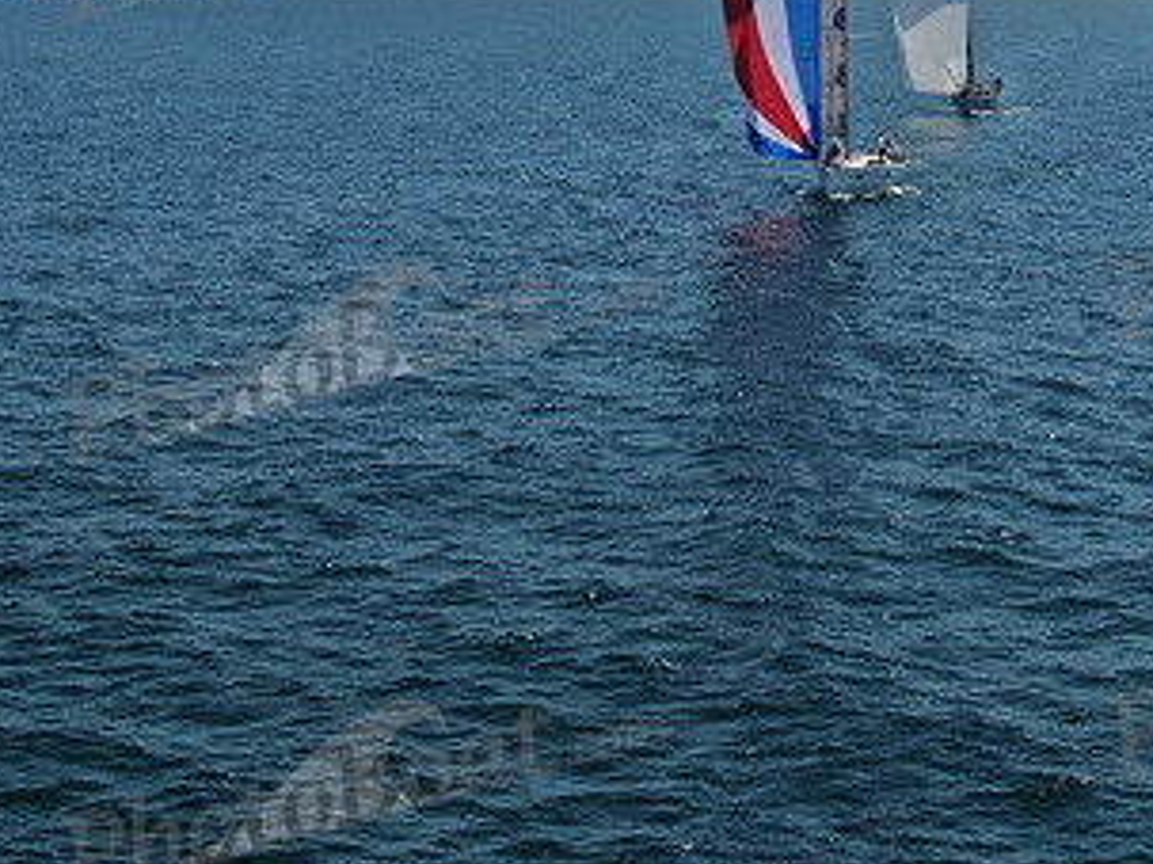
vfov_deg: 15.8
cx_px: 890
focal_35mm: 92
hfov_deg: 21.1
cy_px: 70
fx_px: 3063
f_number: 3.8
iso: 100
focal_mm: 8.6
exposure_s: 1/1600
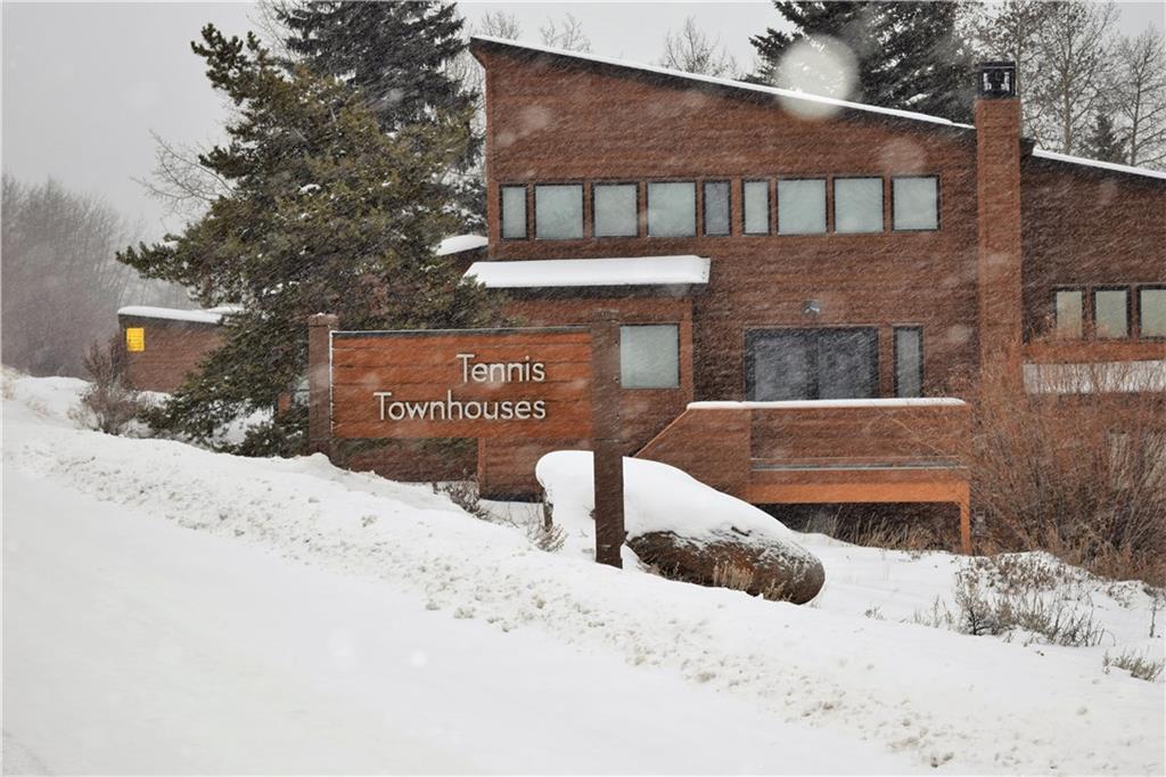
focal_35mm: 82
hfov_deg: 24.6
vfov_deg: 16.5
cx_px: 583
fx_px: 2671
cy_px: 388
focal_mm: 55
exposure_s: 1/125
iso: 180
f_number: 5.6
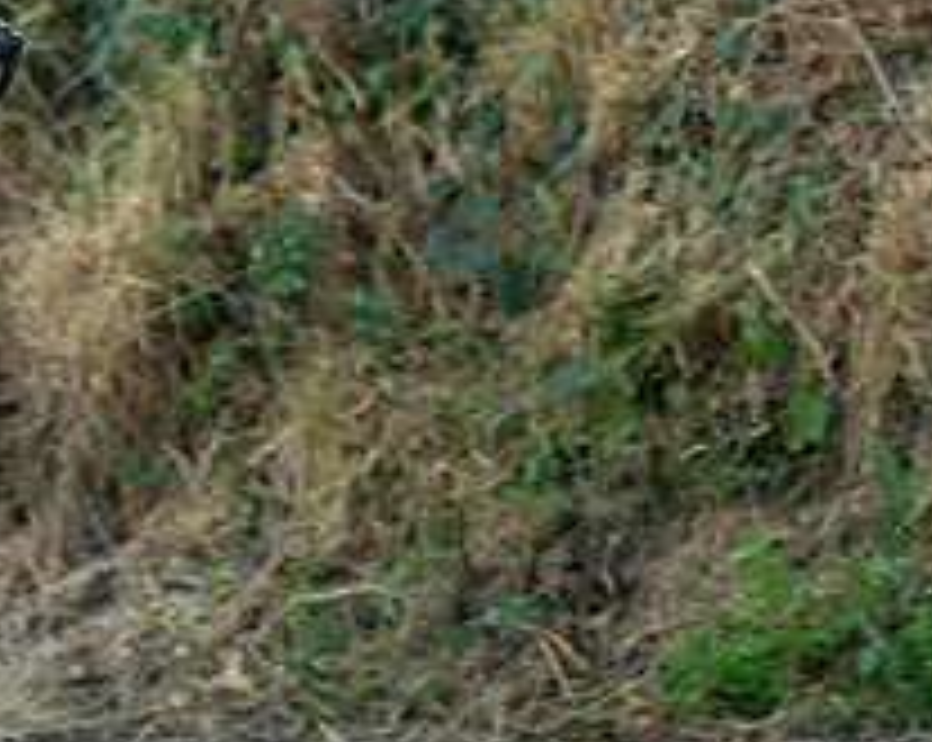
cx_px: -284
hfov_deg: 5.1
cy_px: -83
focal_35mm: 377
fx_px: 10384
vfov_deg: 4.1
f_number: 3.5
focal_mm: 143
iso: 1250
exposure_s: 1/1000
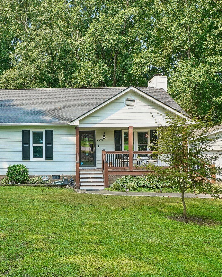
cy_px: 139
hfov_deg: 42.2
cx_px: 60
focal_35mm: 34
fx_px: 279
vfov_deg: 52.9
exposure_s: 1/125
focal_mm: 16
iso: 500
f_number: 8
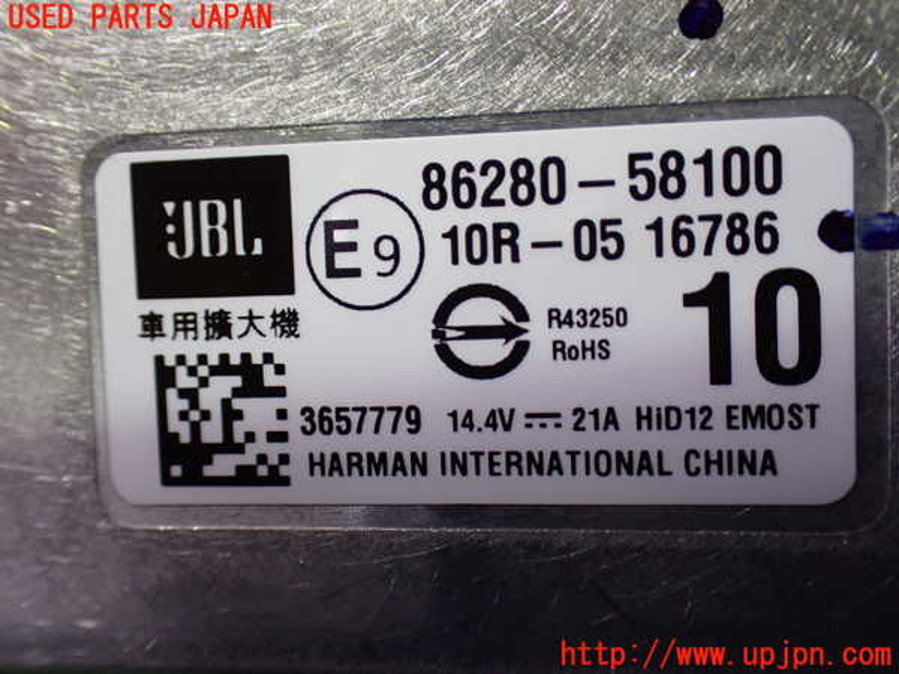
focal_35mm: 38
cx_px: 450
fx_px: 987
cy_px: 337
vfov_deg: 37.7
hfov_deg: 49.0
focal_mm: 6.83
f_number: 2.7
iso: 800
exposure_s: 1/80
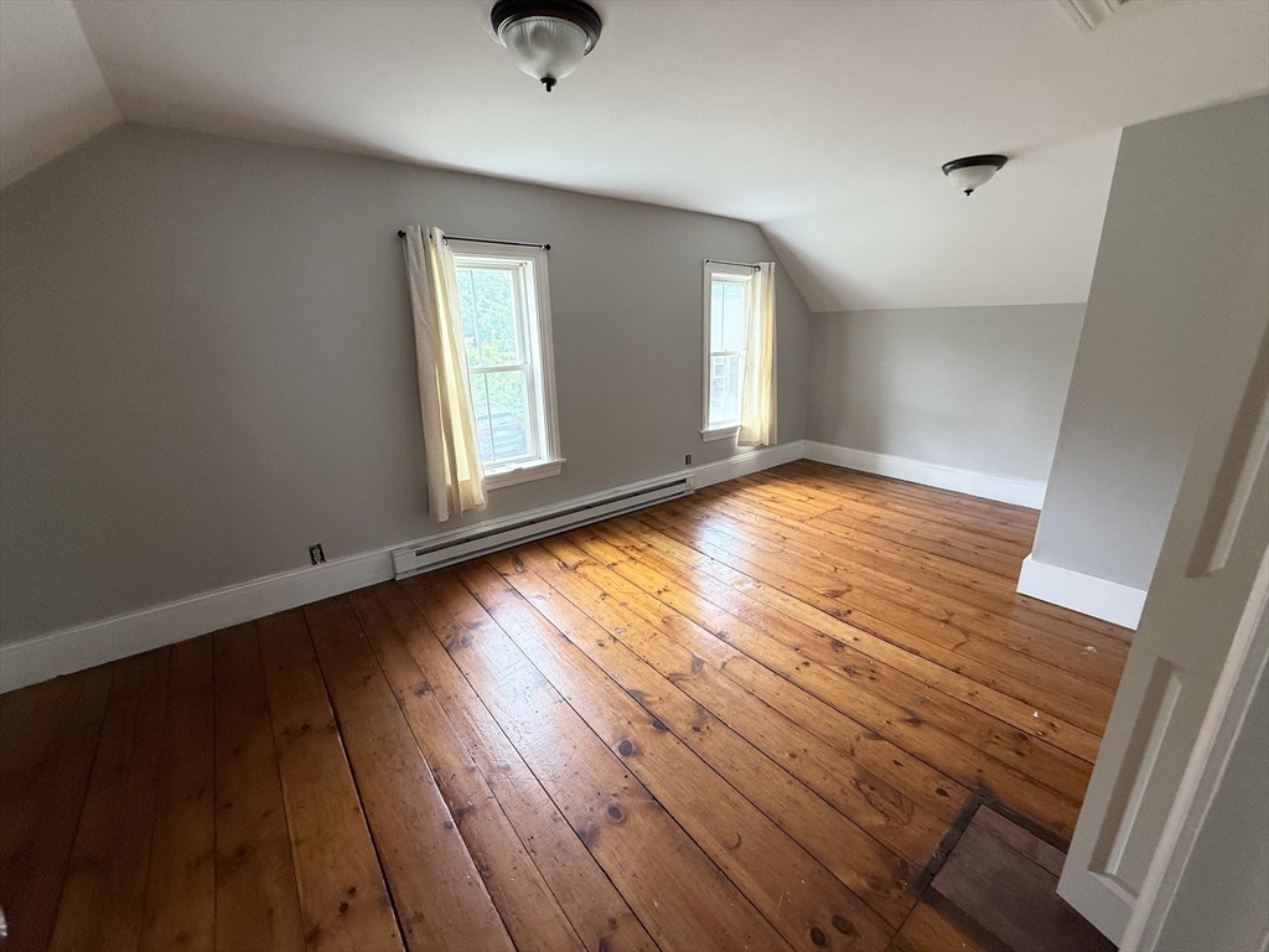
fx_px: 513
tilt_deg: -15.6
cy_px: 476
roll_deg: +0.2
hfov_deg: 102.1
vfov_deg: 85.7
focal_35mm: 14
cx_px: 634
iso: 200
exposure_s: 1/99
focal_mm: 2.22
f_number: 2.2
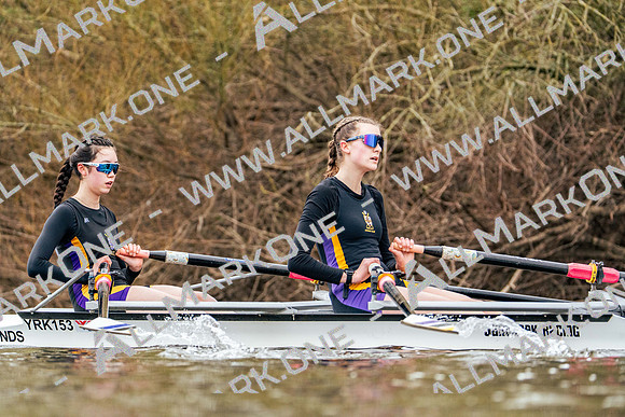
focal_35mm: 353
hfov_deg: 5.8
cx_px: 312
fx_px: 6130
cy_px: 208
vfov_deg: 3.9
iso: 3200
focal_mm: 353
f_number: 6.3
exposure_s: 1/2000
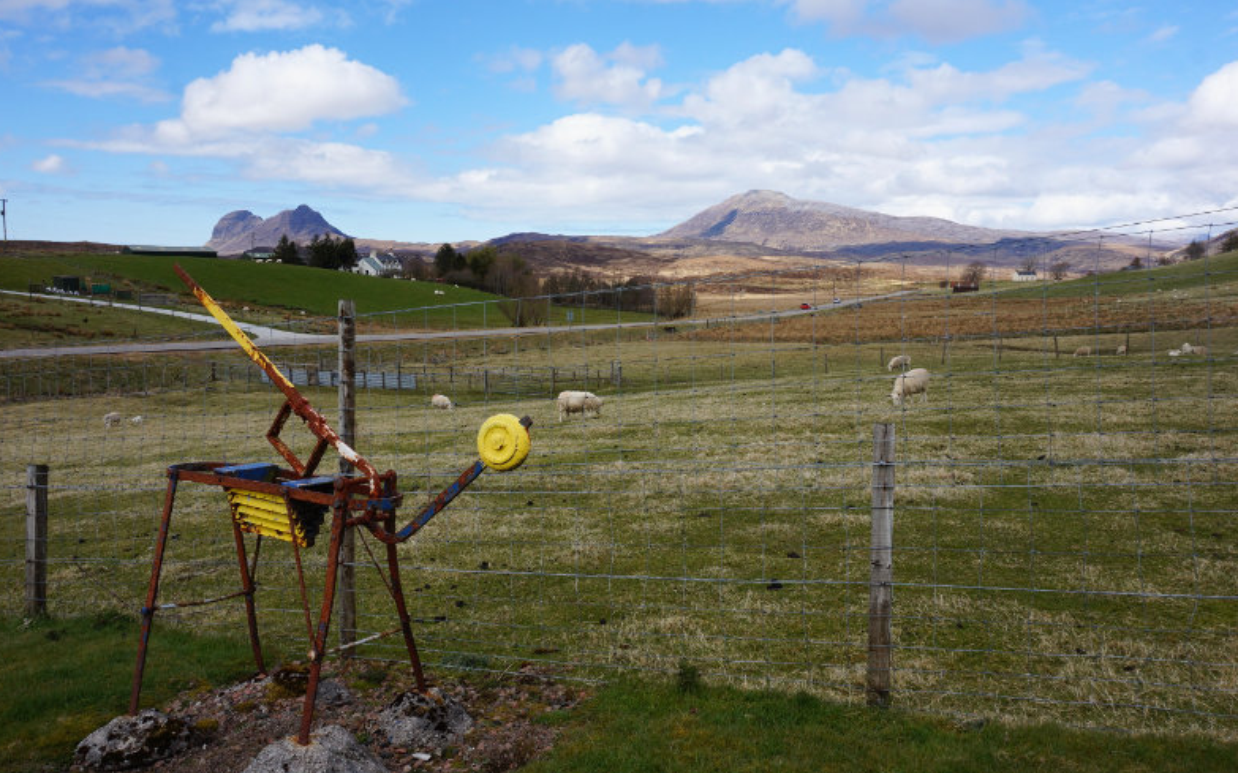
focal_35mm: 25
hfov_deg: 72.6
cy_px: 396
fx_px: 843
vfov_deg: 49.2
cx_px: 623
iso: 100
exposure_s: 1/80
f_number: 13
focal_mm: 16
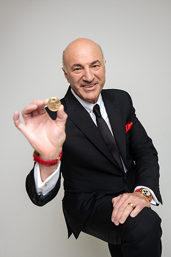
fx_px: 249
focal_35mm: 35
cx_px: 86
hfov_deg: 37.9
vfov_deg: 54.4
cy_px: 128
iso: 400
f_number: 4
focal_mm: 35
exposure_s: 1/125
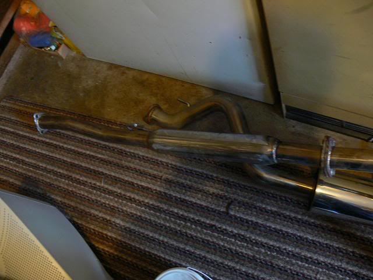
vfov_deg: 40.7
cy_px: 140
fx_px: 377
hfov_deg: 52.6
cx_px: 186
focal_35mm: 35
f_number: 2.8
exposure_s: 1/4
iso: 200
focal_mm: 7.4
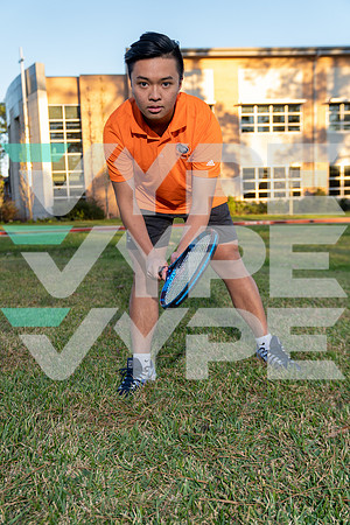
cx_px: 175
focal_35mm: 34
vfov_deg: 55.8
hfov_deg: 38.9
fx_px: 496
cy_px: 262
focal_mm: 34
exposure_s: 1/250
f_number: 3.2
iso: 200
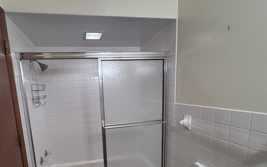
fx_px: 138
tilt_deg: -9.7
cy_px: 113
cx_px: 105
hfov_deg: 86.7
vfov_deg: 60.5
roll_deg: +2.9
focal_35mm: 19
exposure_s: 1/60
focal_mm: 2.22
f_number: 2.2
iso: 160
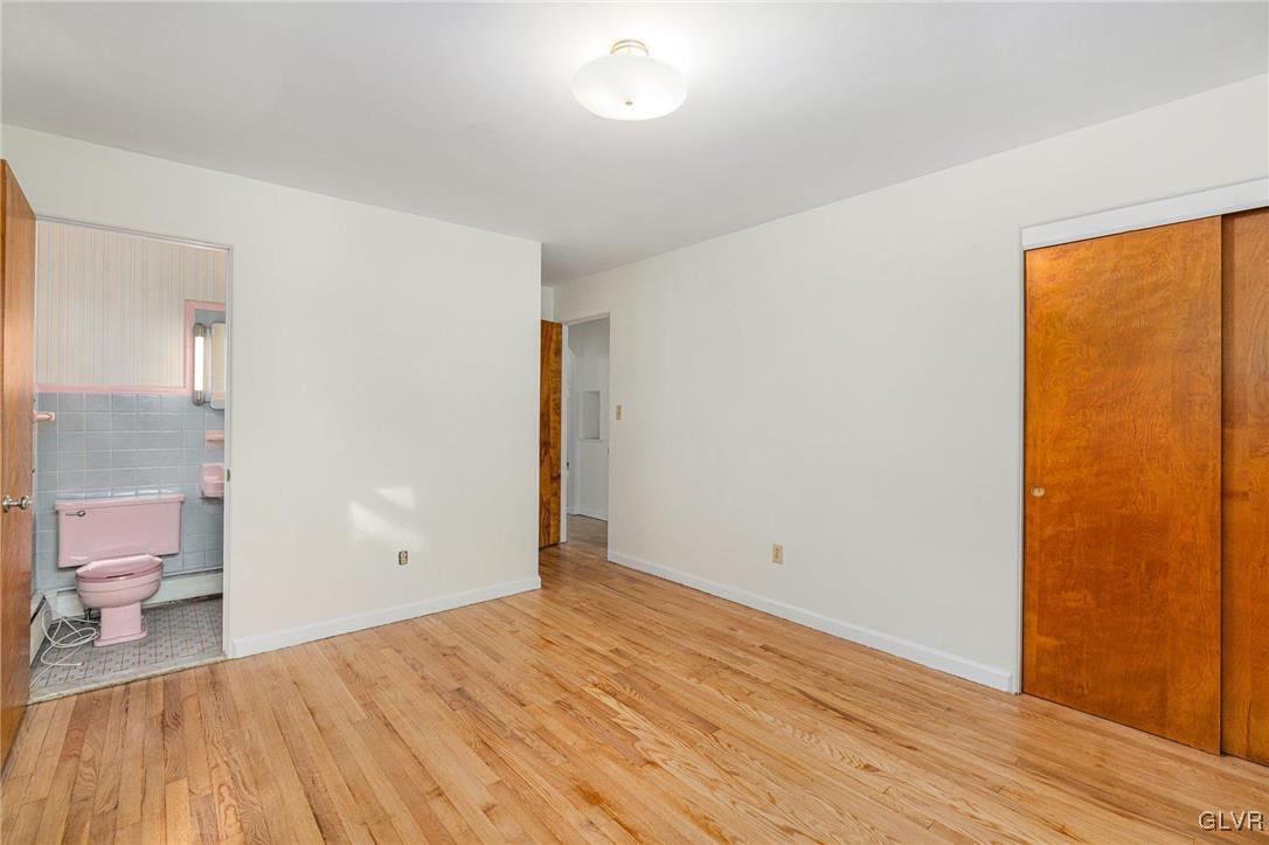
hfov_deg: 96.8
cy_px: 422
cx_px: 634
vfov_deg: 73.7
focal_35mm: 16
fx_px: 564
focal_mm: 16
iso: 320
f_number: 7.1
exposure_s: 1/13
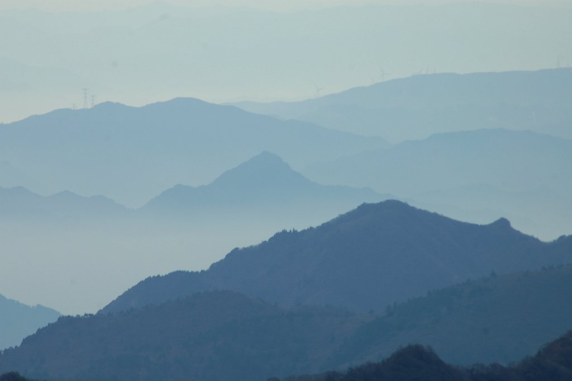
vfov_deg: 3.1
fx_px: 7144
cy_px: 190
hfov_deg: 4.6
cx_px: 286
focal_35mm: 450
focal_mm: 300
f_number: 8
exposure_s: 1/500
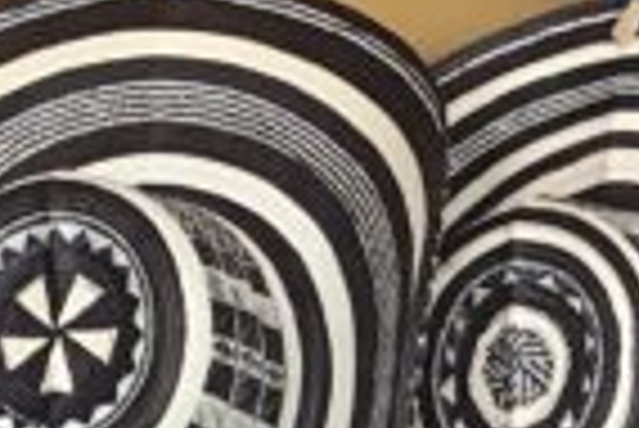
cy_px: 1311
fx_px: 3465
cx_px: 1192
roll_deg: +0.6
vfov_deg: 6.4
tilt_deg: -2.3
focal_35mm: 195
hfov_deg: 9.9
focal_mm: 4.25
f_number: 1.8
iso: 80
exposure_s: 1/121
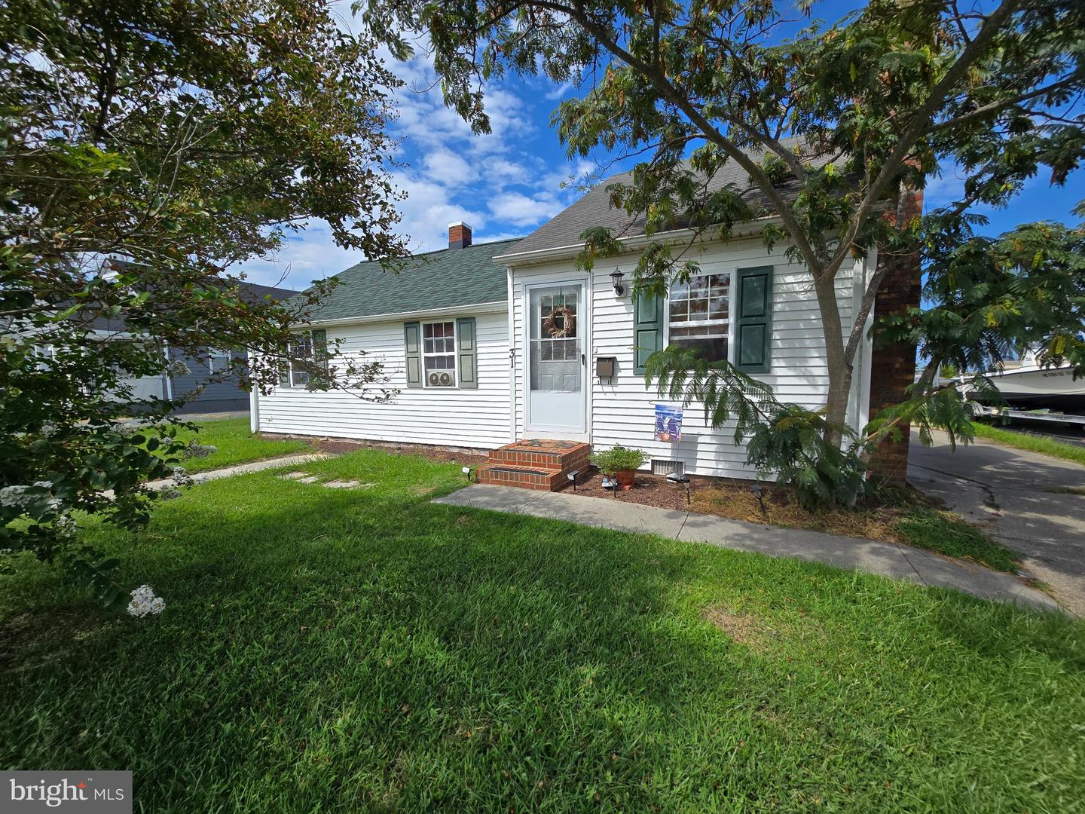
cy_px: 407
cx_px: 542
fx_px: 407
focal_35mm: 13
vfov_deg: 89.9
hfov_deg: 106.2
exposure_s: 1/2333
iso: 50
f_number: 2.2
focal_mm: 2.2
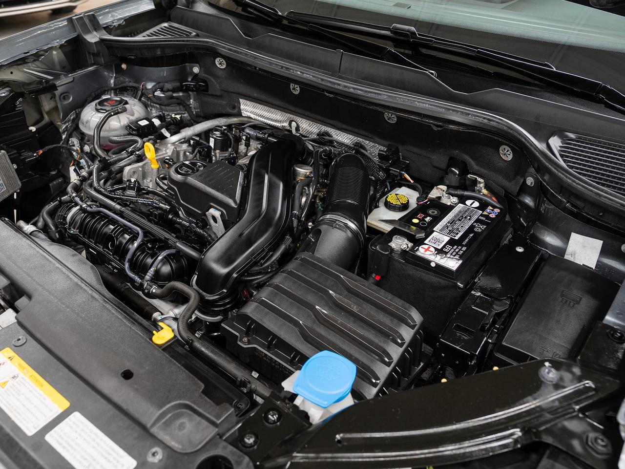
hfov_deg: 67.4
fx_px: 469
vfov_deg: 53.1
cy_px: 234
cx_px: 312
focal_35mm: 26
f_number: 5.6
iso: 100
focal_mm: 24
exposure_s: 1/2
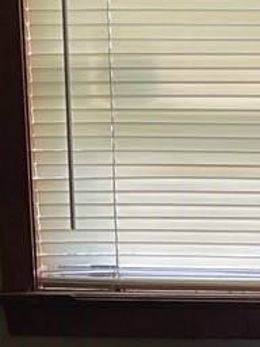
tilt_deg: -16.6
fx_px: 1252
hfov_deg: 11.7
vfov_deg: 14.9
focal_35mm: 125
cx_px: 271
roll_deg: +0.9
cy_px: 484
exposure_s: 1/60
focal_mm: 5.1
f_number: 1.6
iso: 400
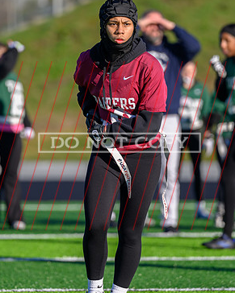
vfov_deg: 4.5
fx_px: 3705
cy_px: 107
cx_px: 110
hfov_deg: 3.6
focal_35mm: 426
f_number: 2.8
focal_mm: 200
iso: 110
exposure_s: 1/1250
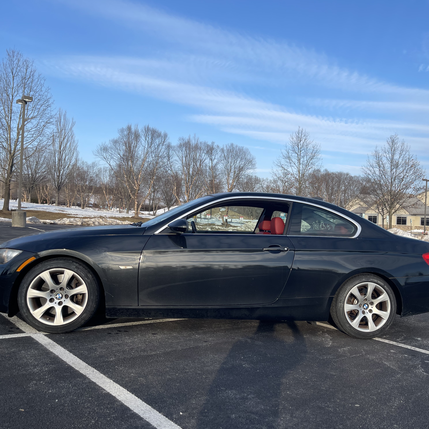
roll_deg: -3.0
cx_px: 258
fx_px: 421
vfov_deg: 54.0
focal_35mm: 30
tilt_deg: +0.6
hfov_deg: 53.6
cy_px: 212
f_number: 1.6
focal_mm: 5.1
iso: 32
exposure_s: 1/2545
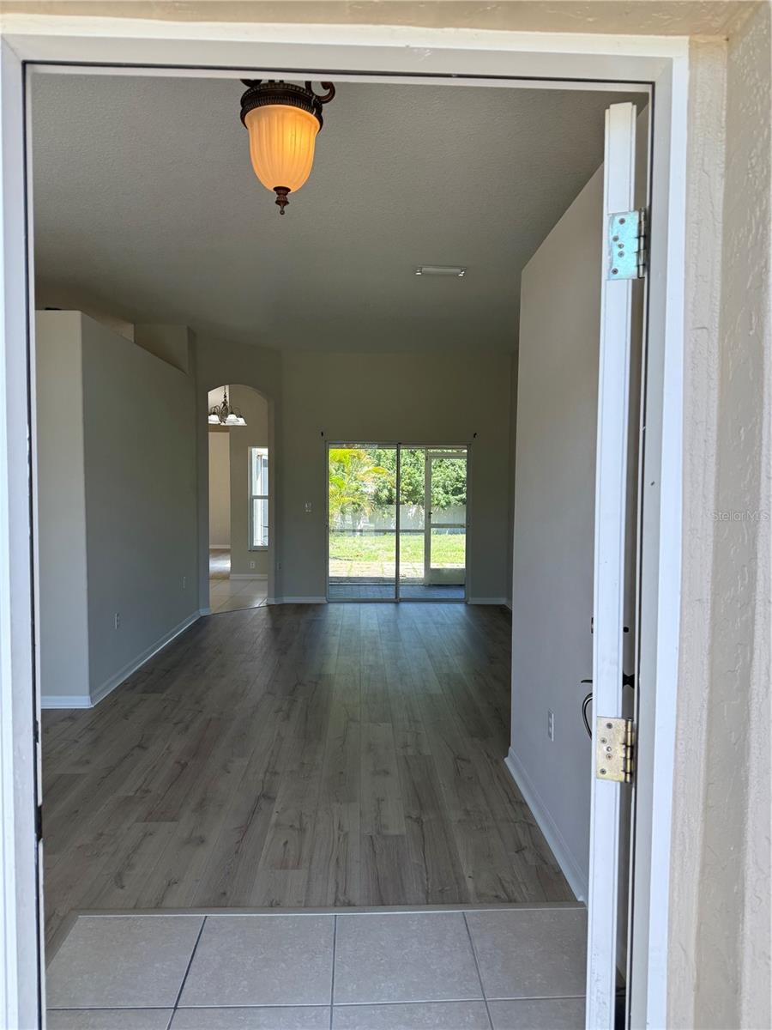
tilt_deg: -1.8
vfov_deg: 71.6
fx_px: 714
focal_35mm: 24
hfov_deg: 56.8
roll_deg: -0.3
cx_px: 386
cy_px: 515
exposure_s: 1/363
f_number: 1.78
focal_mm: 6.76
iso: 80
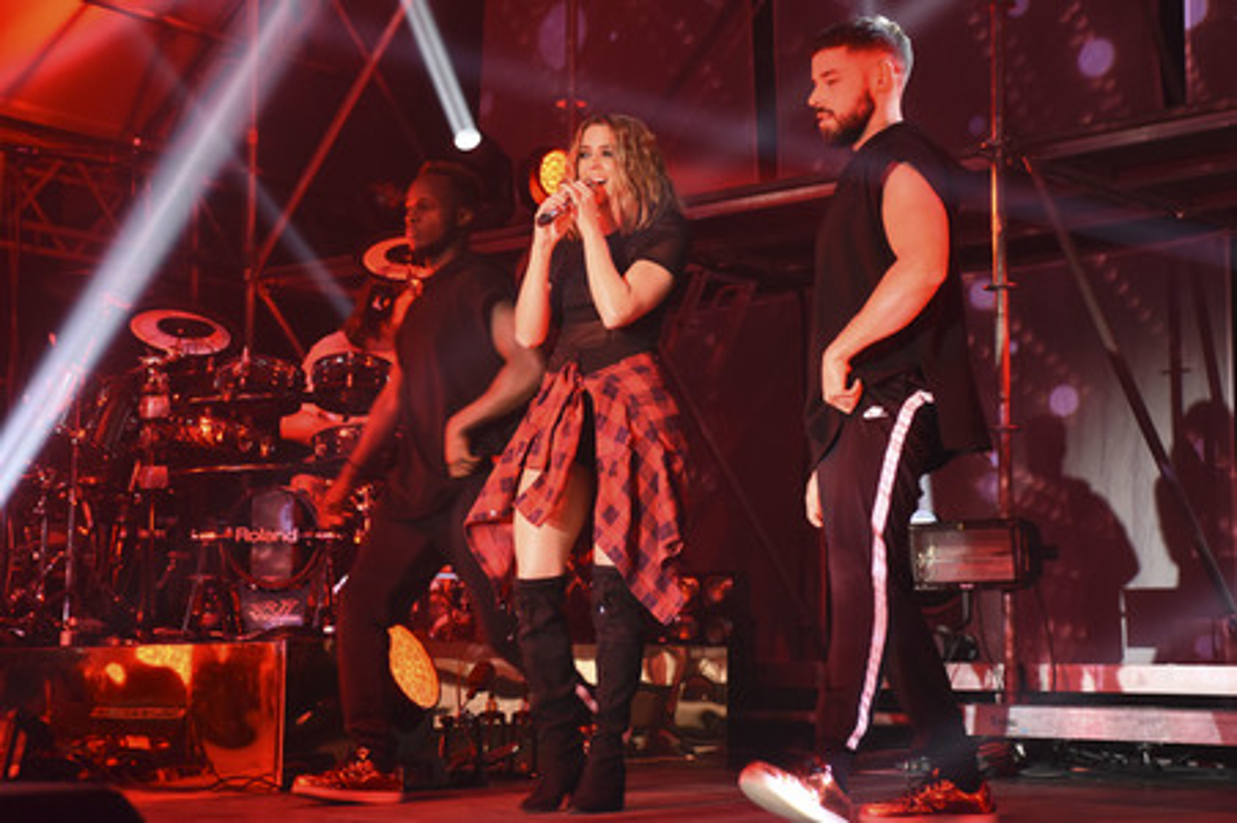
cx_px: 618
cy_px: 412
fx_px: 2060
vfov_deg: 22.6
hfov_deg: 33.4
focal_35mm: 60
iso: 1600
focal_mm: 40
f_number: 5
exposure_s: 1/80
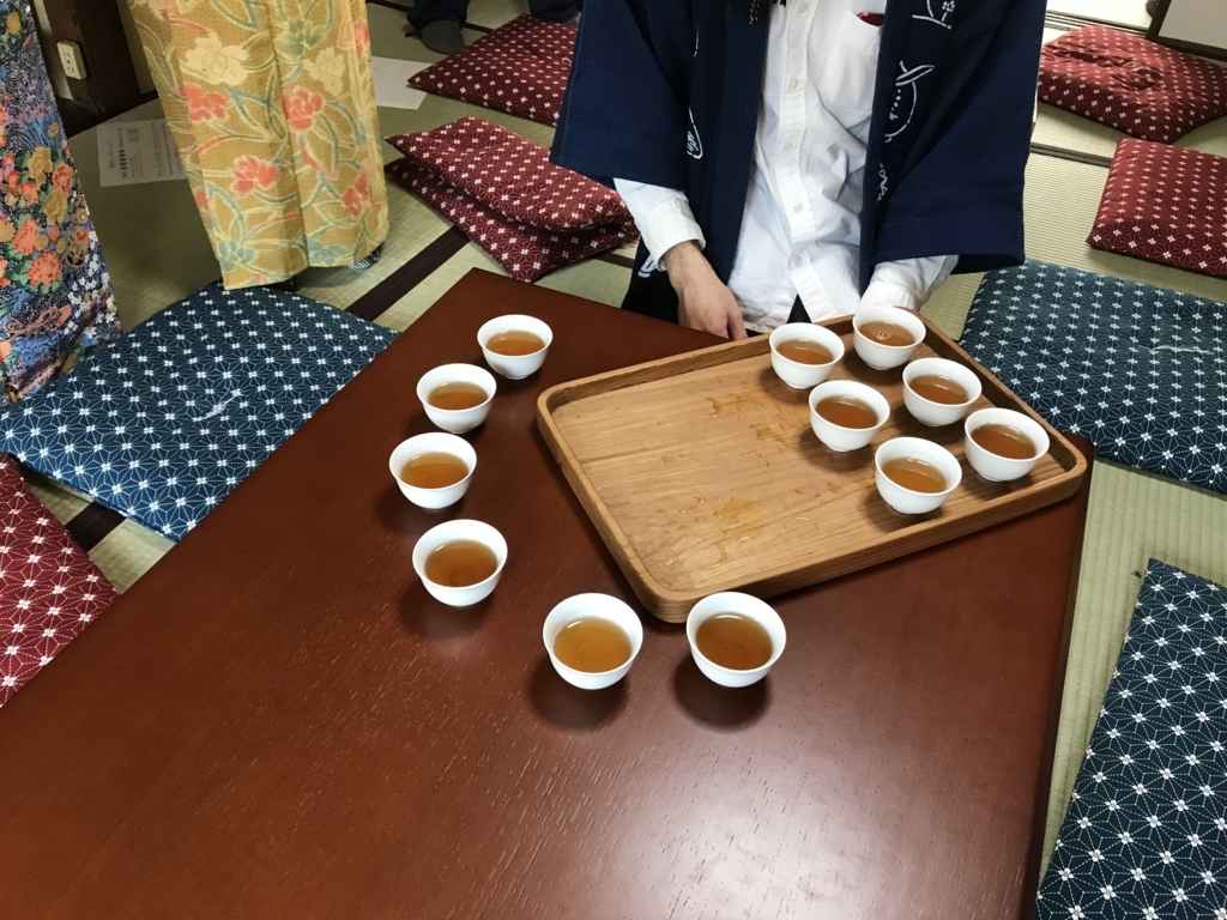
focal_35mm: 28
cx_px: 614
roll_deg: -2.4
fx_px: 992
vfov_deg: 49.7
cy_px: 460
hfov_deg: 63.4
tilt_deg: -40.4
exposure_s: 1/30
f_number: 1.8
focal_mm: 3.99
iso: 40
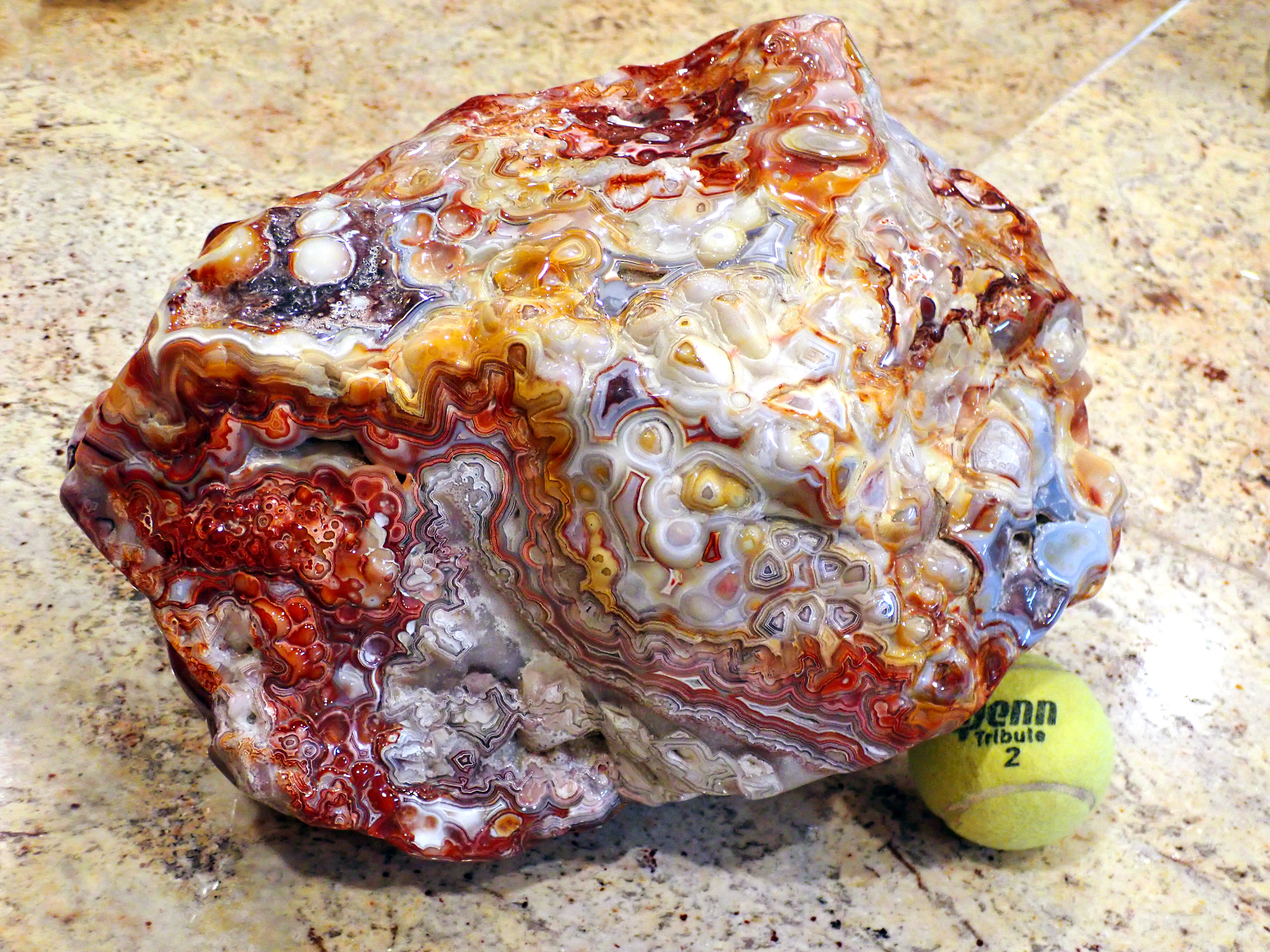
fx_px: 1688
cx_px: 635
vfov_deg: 31.5
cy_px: 476
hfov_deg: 41.2
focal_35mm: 46
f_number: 3.1
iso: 320
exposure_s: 1/50
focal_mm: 8.41
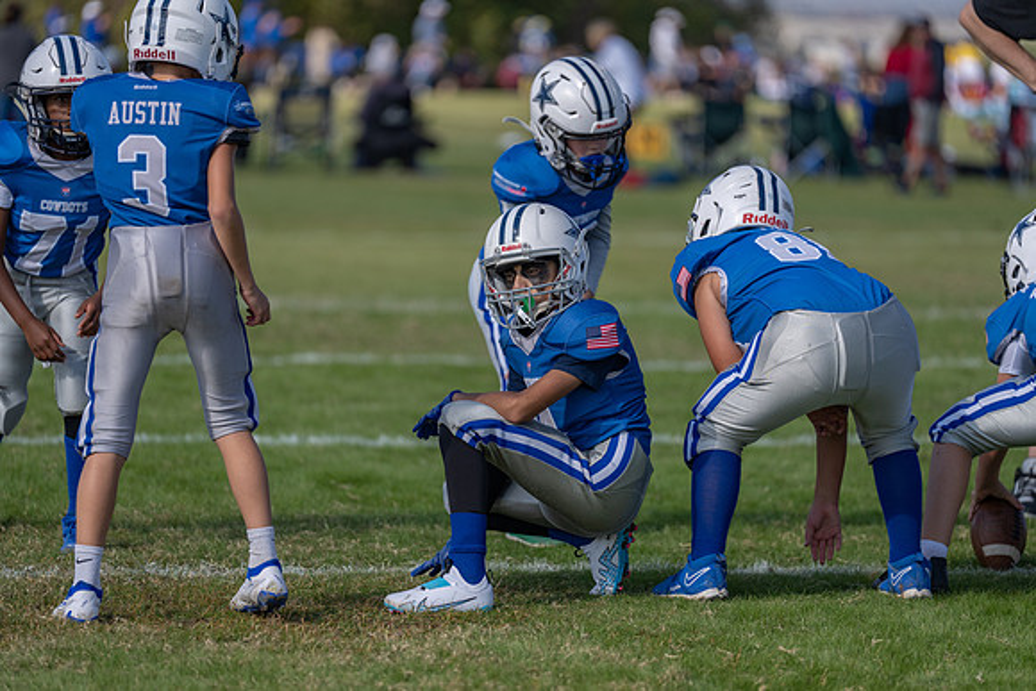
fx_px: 5757
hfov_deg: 10.3
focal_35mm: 200
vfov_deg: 6.9
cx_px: 518
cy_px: 346
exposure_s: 1/3200
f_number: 2.8
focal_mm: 200
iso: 125
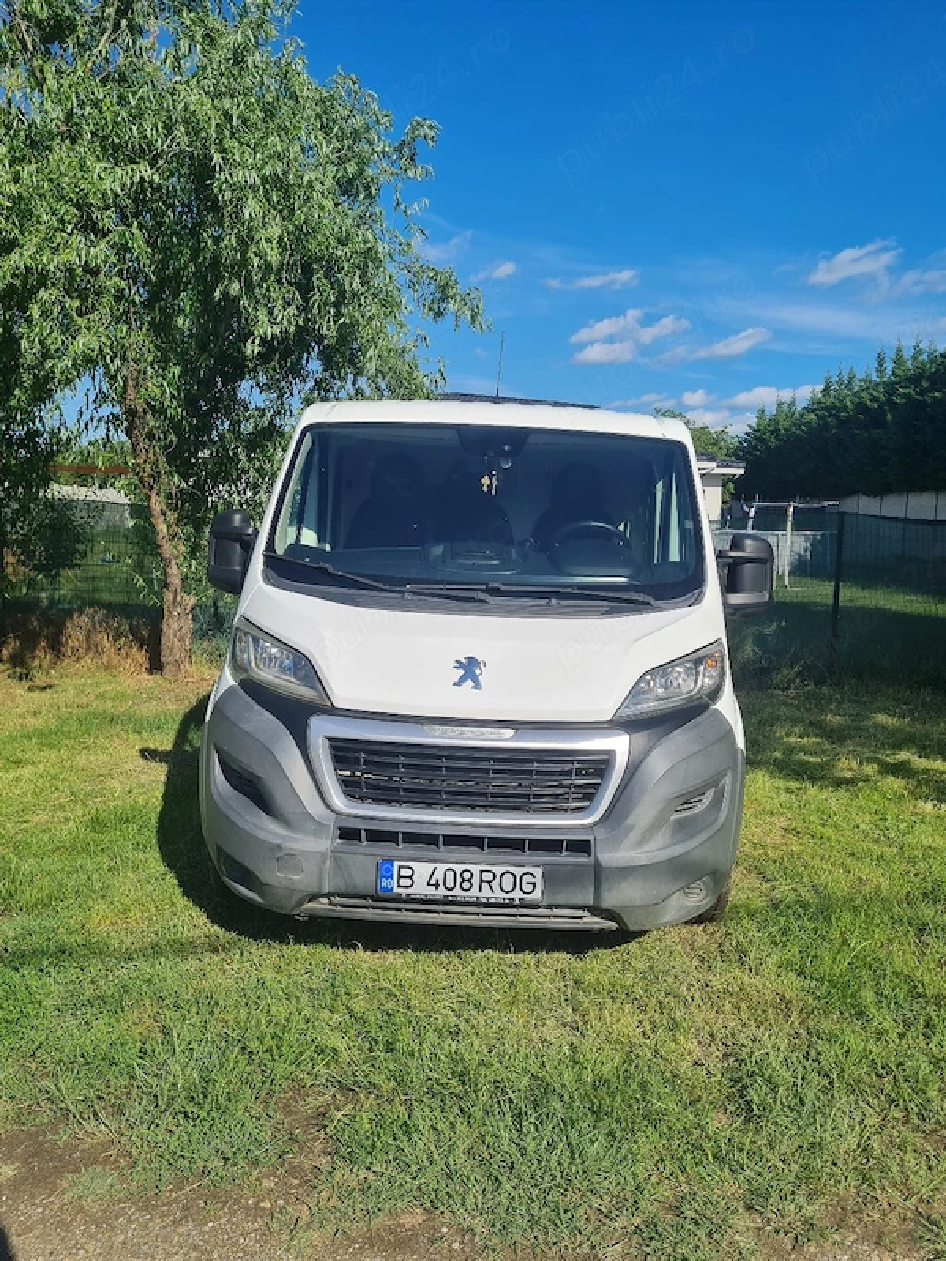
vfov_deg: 67.3
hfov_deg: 53.1
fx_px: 947
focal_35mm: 26
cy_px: 630
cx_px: 473
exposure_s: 1/3333
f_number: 1.8
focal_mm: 5.4
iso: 50
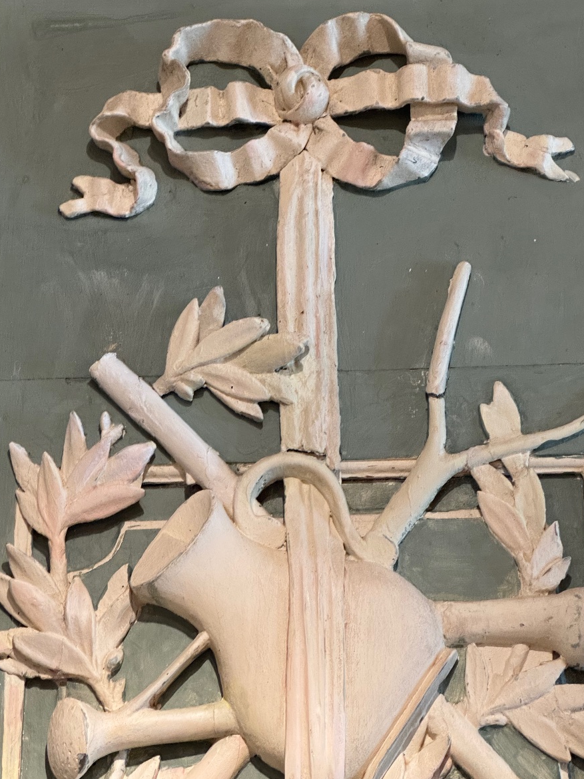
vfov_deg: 24.7
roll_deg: +1.3
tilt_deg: +23.8
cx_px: 290
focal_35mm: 79
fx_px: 1778
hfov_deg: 18.7
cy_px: 387
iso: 320
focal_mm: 9
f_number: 2.8
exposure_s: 1/50
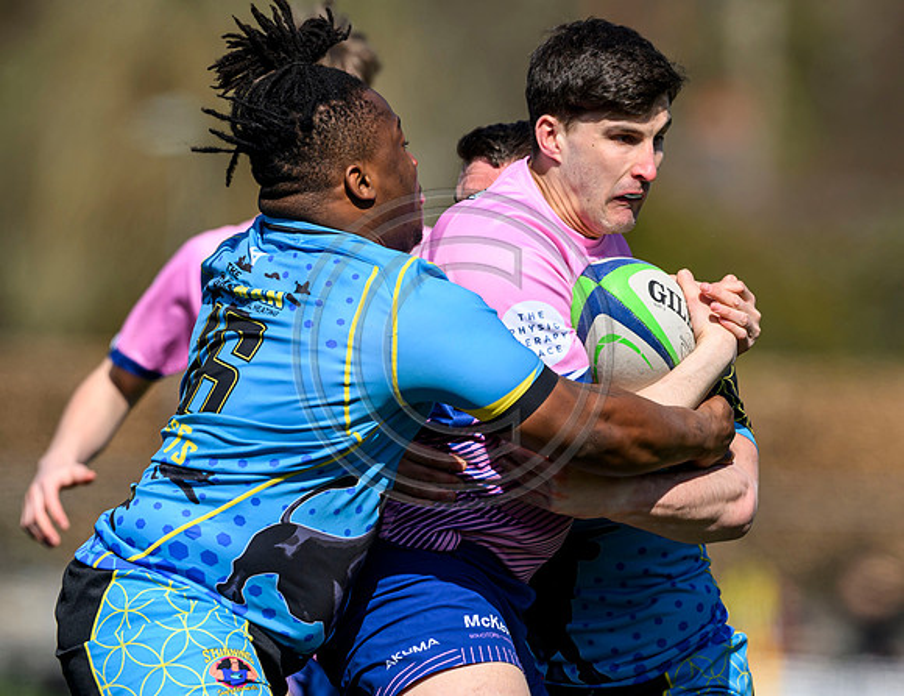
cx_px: 436
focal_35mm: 662
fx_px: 17440
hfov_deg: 3.0
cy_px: 524
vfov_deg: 2.3
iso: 200
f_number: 4
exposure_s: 1/3200
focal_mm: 400
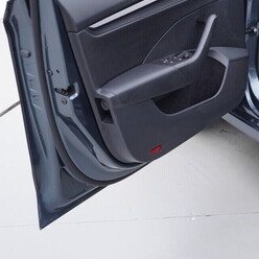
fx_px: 576
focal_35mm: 68
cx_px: 222
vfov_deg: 25.1
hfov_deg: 24.8
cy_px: 74
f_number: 3.2
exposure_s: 1/40
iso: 125
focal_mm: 24
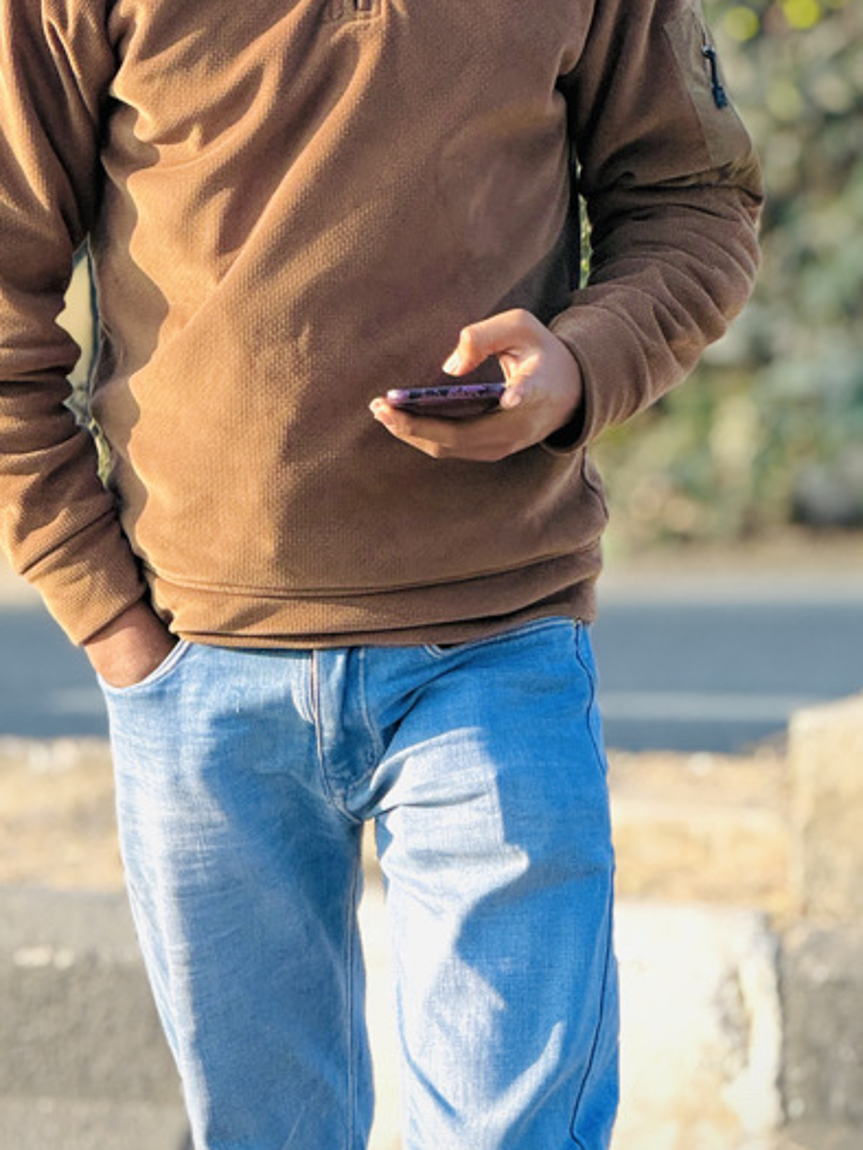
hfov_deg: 6.4
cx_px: 337
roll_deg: +2.5
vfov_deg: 8.5
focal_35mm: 234
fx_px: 7775
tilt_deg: -3.8
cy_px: 383
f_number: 2.8
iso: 50
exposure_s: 1/402
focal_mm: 15.66
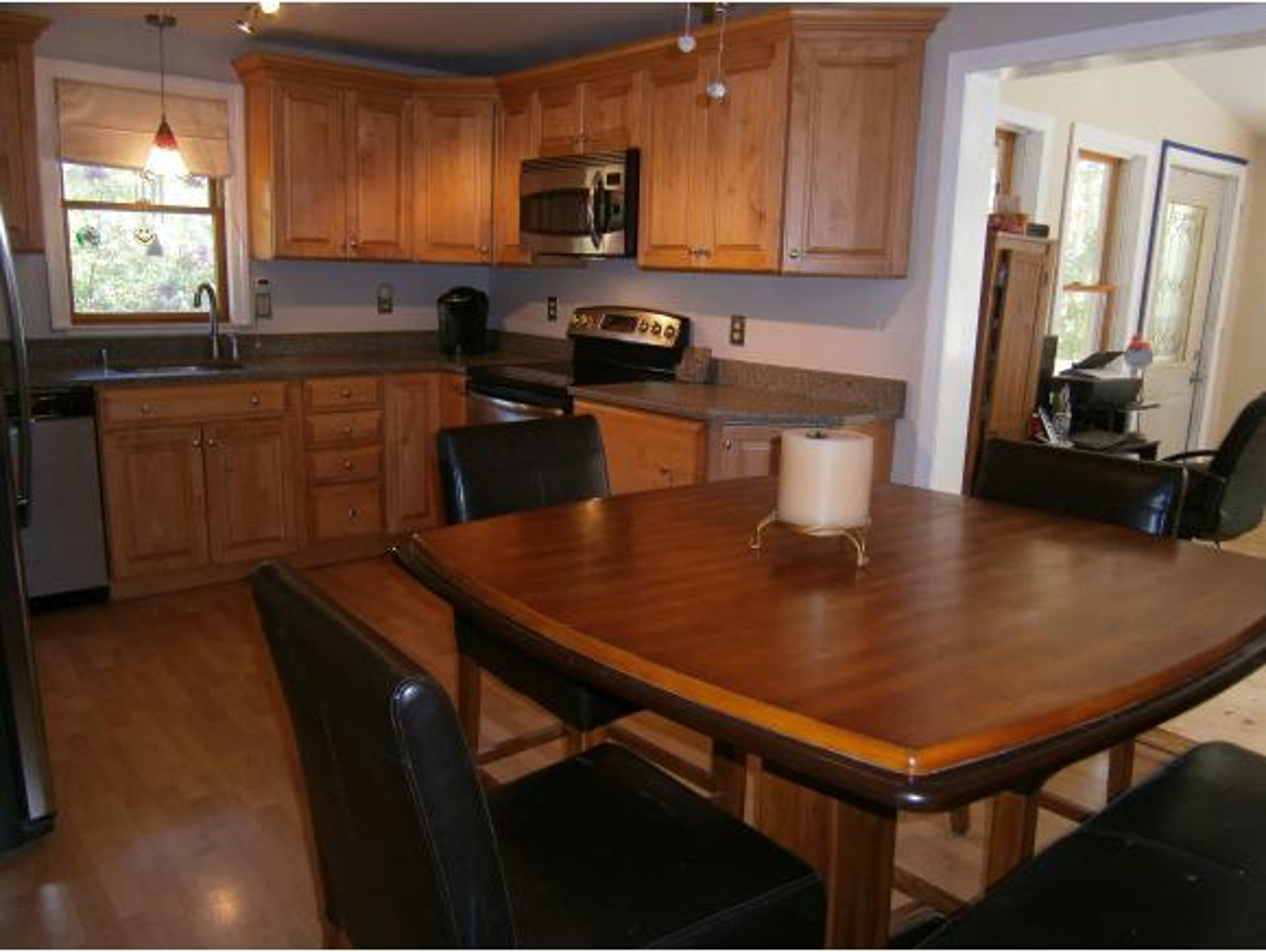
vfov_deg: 53.1
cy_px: 476
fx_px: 952
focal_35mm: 26
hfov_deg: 67.3
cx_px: 633
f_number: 2.8
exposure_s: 1/30
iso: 125
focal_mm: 4.7
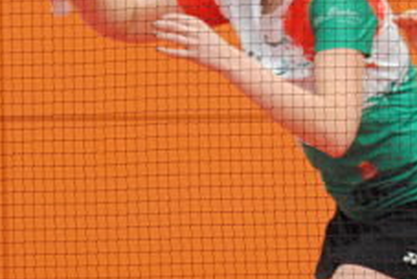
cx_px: 502
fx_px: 8414
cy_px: -70
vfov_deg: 1.9
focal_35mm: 725
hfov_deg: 2.8
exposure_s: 1/40
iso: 800
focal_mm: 165
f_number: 8
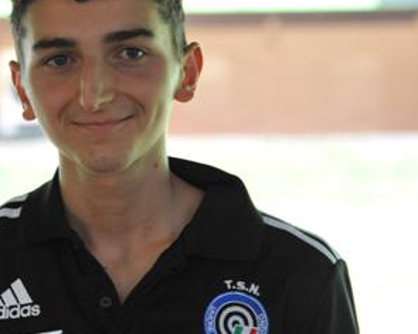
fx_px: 3019
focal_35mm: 244
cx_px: 101
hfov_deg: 7.9
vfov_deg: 6.3
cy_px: 65
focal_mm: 120
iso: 3200
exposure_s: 1/250
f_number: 5.6
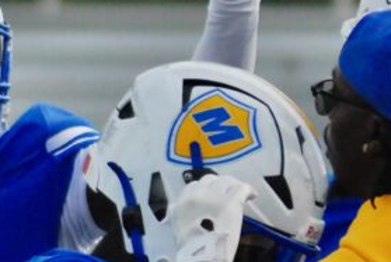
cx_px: 408
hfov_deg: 1.6
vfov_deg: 1.1
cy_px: 142
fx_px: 14022
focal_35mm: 1289
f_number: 5.6
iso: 800
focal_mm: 200
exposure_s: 1/3200
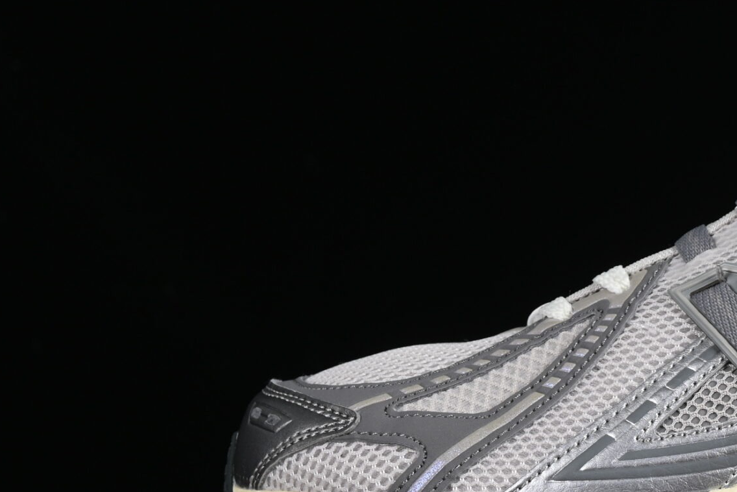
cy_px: 269
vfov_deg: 8.1
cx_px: 791
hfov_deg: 12.0
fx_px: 3460
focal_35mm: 169
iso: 160
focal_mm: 50
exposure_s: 1/80
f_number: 8
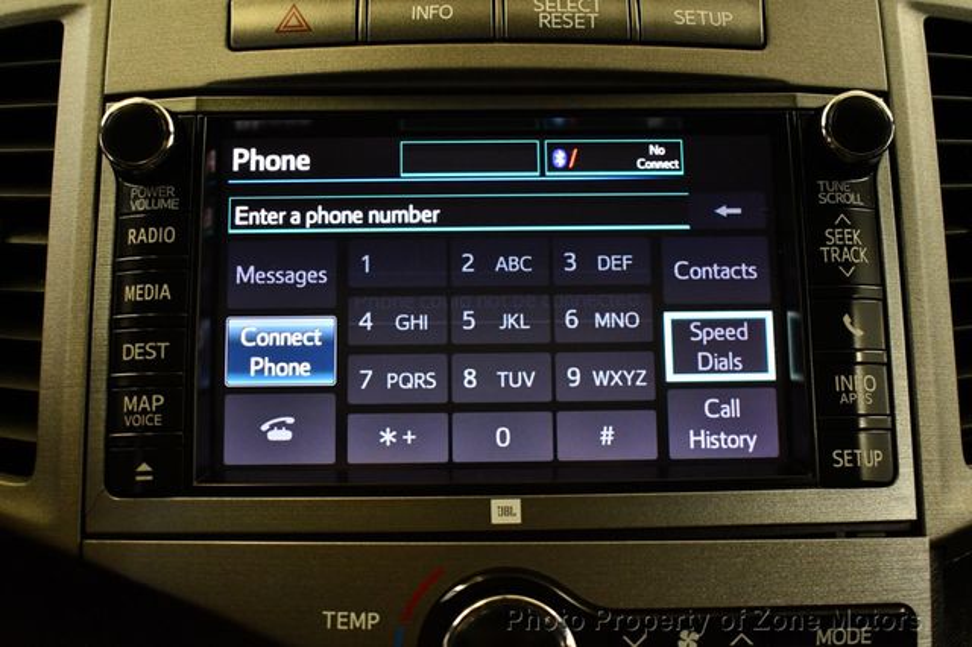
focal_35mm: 42
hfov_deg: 46.4
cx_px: 486
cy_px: 324
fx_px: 1133
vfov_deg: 31.9
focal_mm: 28
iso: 2500
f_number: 4.2
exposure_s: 1/125
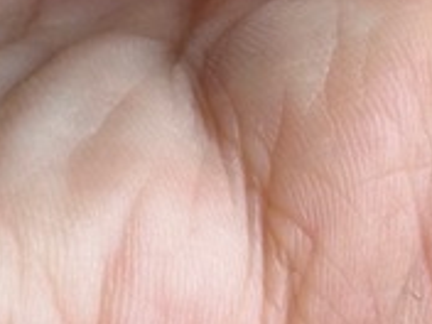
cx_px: 110
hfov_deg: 5.7
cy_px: -353
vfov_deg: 4.2
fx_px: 4355
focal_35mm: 349
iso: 64
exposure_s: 1/267
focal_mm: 6.86
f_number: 1.78
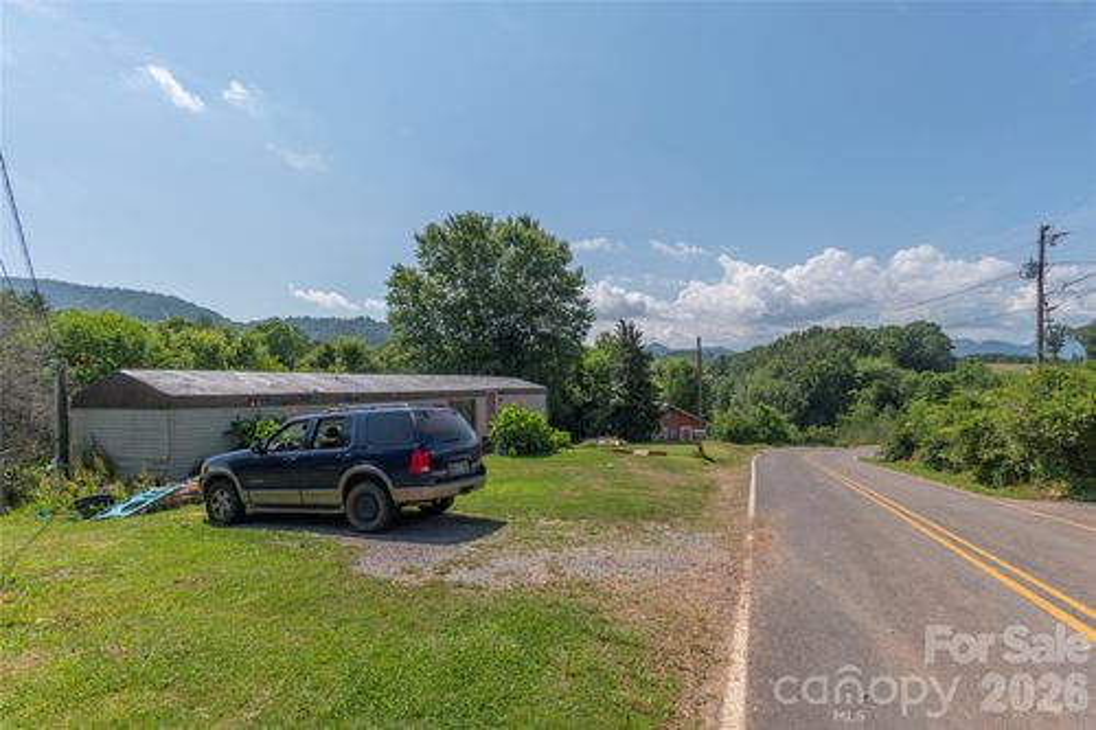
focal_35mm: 17
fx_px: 517
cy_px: 365
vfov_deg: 70.4
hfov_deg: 93.3
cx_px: 548
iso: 100
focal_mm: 17
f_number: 7.1
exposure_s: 1/500
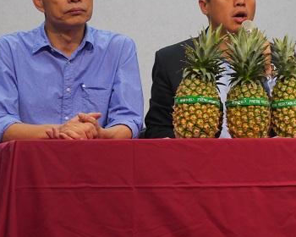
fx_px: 1454
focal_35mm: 166
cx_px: 268
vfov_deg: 9.3
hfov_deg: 11.5
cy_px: 83
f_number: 2.8
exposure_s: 1/250
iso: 800
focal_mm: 35
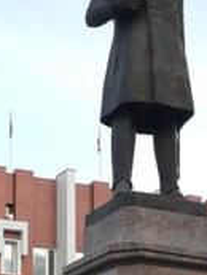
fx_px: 828
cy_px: 281
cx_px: 189
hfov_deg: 14.1
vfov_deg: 18.4
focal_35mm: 104
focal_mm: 6
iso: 100
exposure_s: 1/250
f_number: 2.8
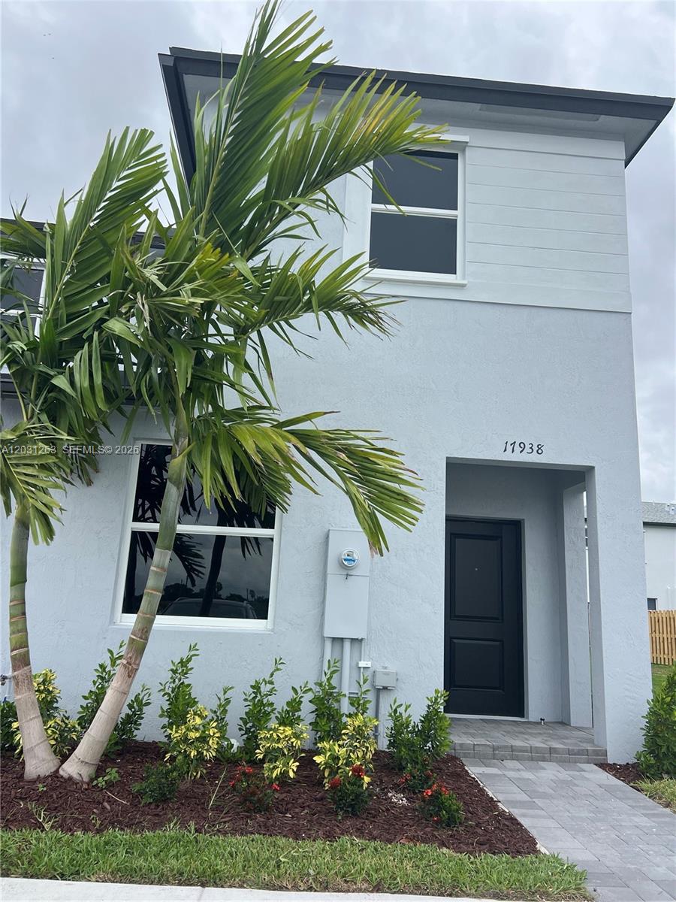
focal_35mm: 26
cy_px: 451
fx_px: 677
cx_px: 338
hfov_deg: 53.1
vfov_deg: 67.3
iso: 50
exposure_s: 1/3571
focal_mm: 5.7
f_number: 1.5
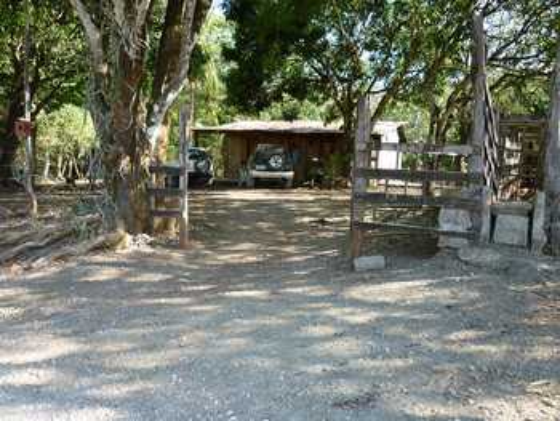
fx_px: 502
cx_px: 280
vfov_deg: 45.5
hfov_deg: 58.3
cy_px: 210
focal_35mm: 31
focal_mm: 5.5
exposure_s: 1/160
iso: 80
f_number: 2.8
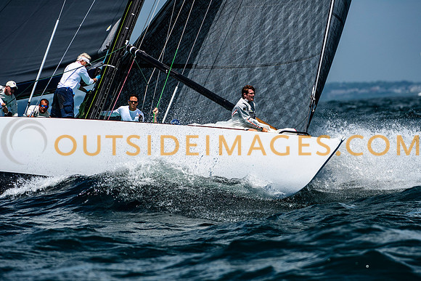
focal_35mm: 420
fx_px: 4913
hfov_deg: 4.9
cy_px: 140
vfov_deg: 3.3
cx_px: 210
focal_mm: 280
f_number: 5.6
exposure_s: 1/4000
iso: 400
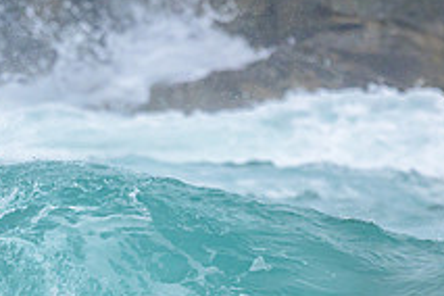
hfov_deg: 0.7
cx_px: 24
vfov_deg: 0.5
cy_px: 297
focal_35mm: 3000
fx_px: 36997
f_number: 6.3
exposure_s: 1/2000
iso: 400
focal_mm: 800
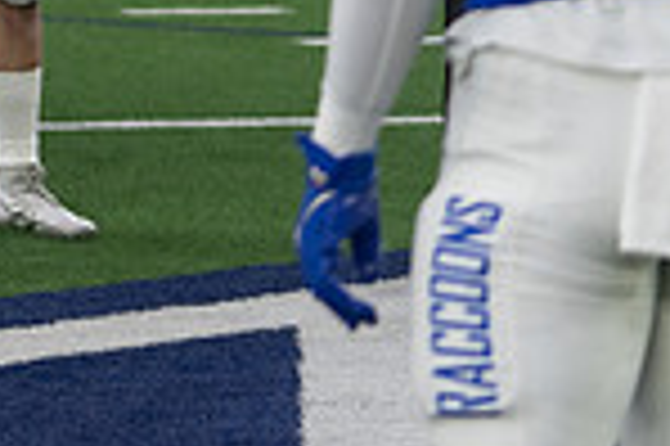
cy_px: -367
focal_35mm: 273
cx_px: -445
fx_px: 5075
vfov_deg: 5.0
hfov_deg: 7.4
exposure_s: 1/320
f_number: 2.8
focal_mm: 70
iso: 500
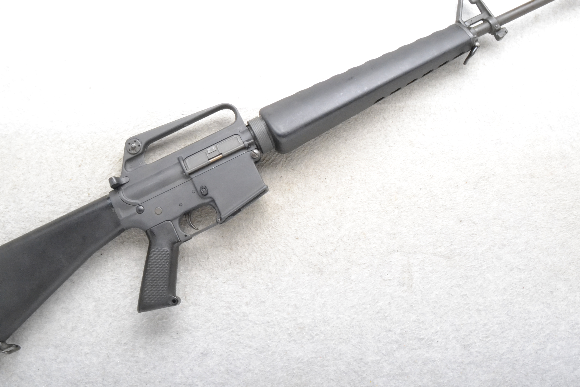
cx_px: 272
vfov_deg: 21.4
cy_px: 166
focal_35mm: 64
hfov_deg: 31.6
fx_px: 1025
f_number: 20
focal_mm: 35
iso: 3200
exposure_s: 1/160
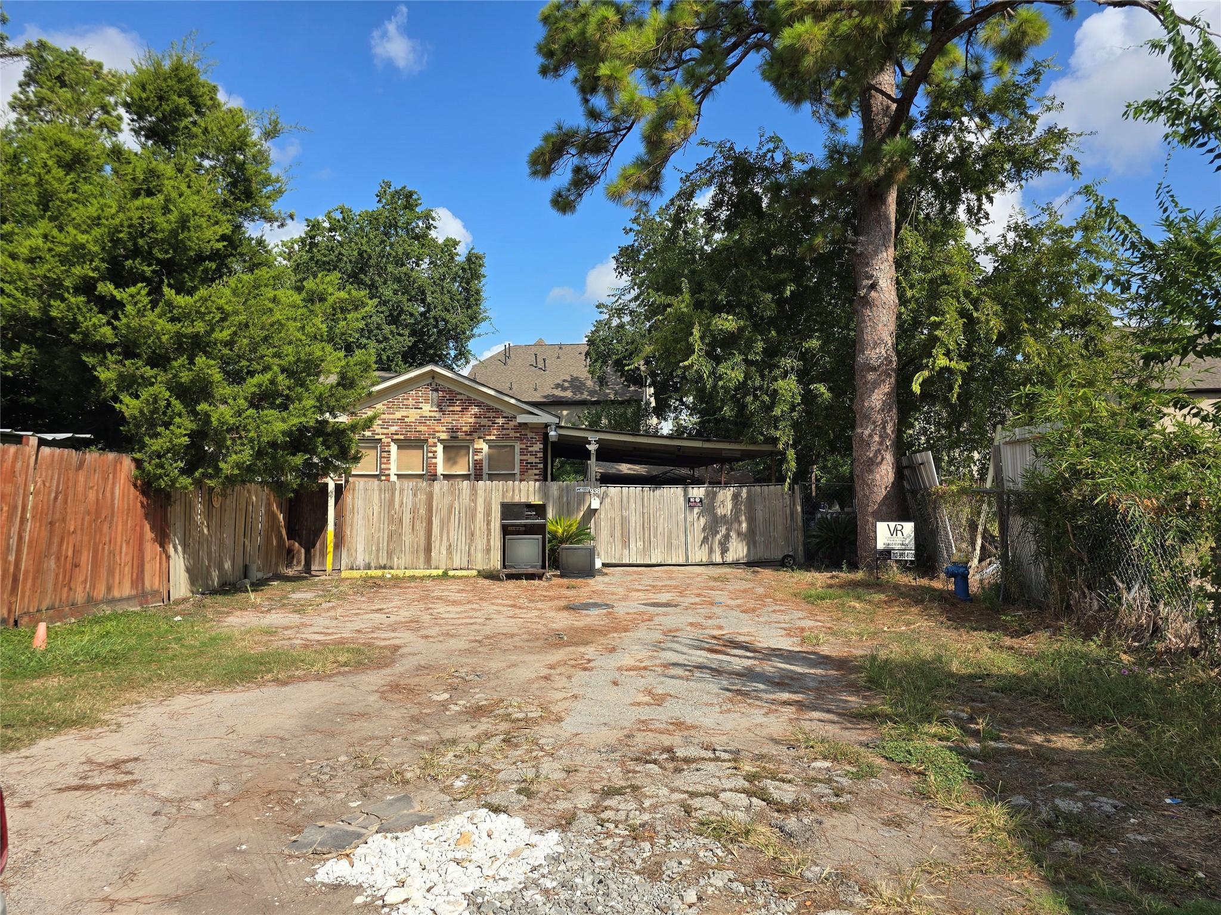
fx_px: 811
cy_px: 458
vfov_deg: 58.9
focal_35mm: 23
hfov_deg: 73.9
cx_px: 610
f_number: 1.7
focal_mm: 6.3
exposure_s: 1/763
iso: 12
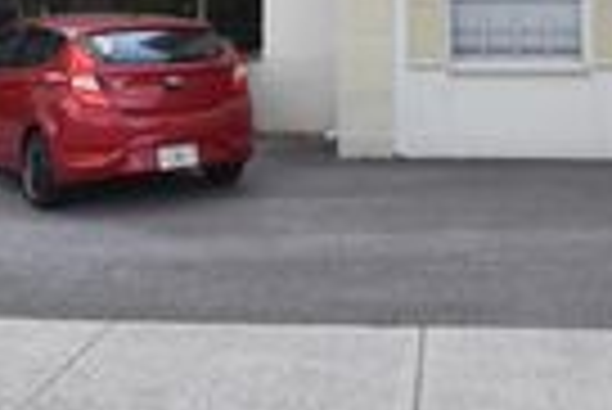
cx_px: 364
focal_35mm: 55
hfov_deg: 36.1
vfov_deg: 22.5
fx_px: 936
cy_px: -97
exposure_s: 1/4000
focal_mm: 10
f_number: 3.5
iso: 800
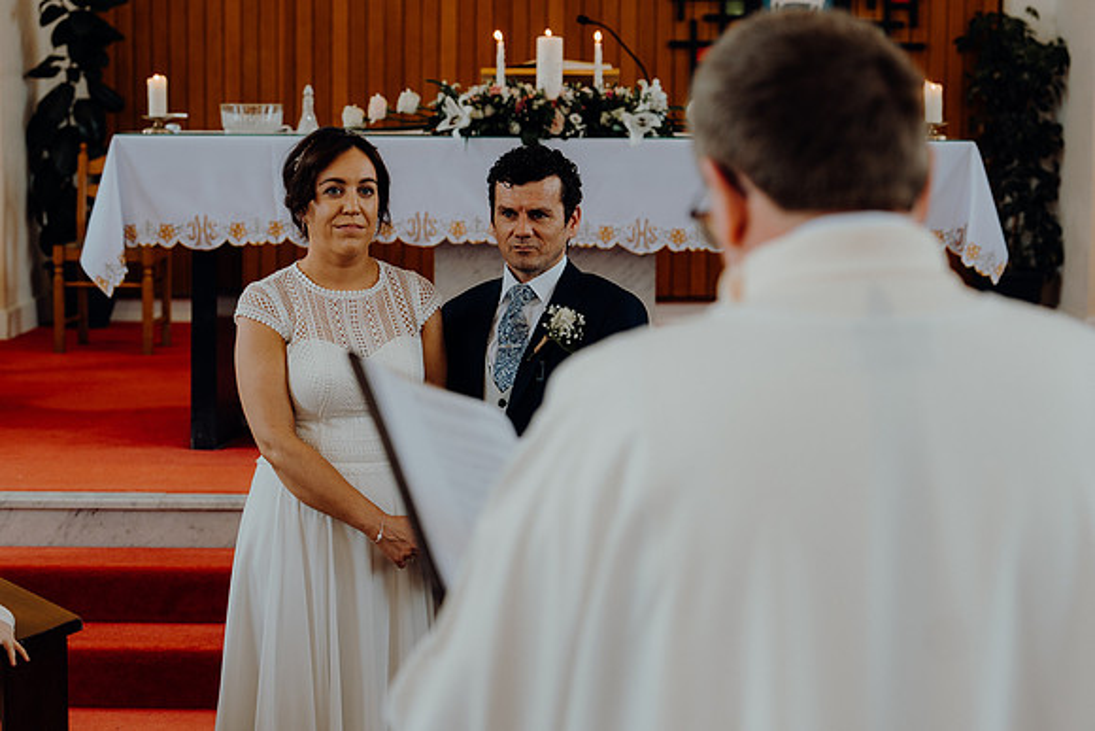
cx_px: 548
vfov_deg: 17.5
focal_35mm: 78
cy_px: 366
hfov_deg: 26.0
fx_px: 2373
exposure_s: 1/200
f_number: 2.8
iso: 320
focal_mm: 52
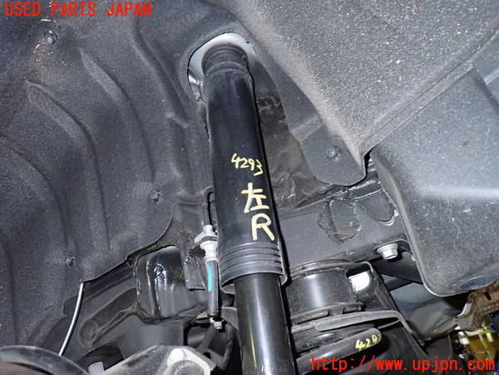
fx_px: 360
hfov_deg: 69.4
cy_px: 188
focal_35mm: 25
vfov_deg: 54.9
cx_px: 250
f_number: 5.6
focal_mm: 4.5
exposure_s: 1/30
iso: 640
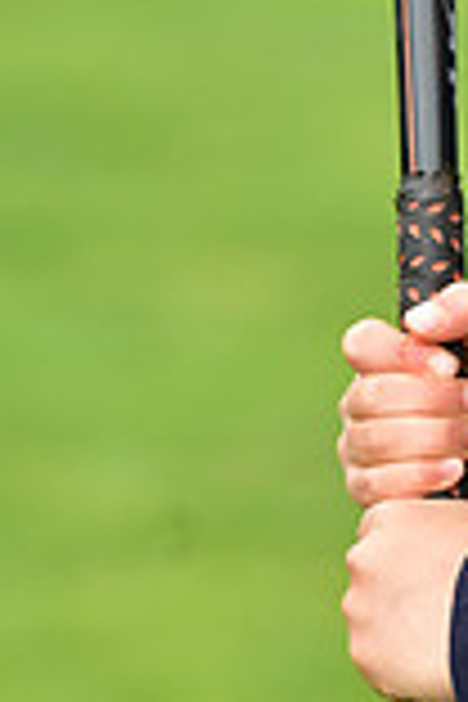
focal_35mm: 686
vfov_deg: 3.0
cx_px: 754
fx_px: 13376
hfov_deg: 2.0
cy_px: -202
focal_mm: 185
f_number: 6.3
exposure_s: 1/250
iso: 400
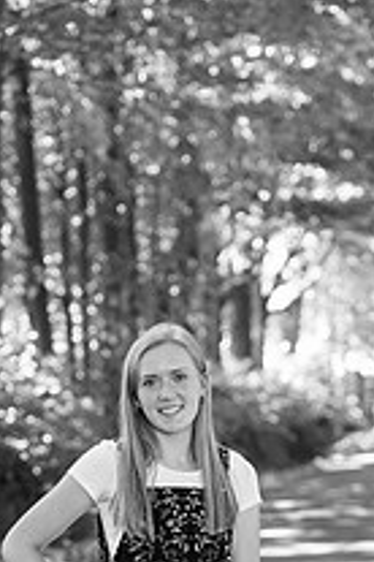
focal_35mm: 196
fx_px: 3054
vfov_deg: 10.4
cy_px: 603
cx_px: 209
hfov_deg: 7.0
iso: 640
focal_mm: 90
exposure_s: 1/200
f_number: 3.5
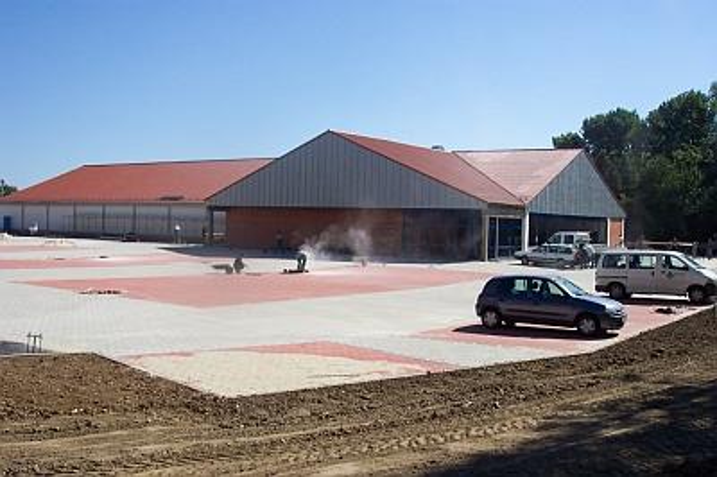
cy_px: 238
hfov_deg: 50.7
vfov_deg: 35.0
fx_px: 756
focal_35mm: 38
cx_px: 358
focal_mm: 8
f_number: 4.8
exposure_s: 1/1000
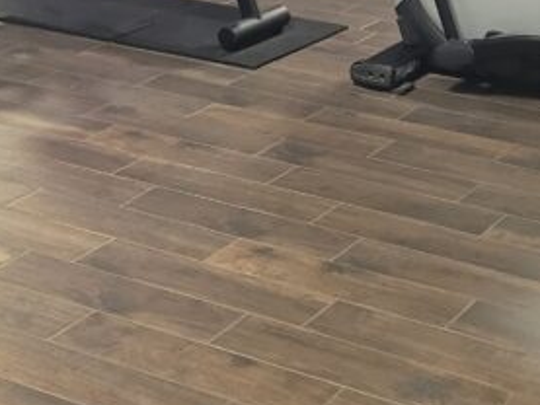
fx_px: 1498
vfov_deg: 14.0
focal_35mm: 96
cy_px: -271
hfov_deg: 20.4
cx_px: 335
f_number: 1.8
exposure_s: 1/33
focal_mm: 5.4
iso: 640
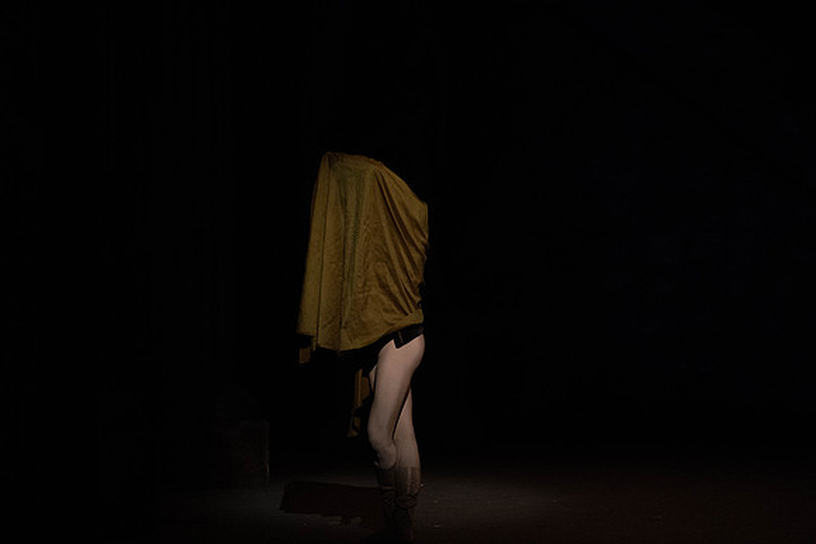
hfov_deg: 6.5
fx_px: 7141
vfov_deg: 4.4
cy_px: 272
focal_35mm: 315
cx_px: 408
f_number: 5.6
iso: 8000
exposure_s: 1/250
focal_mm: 315
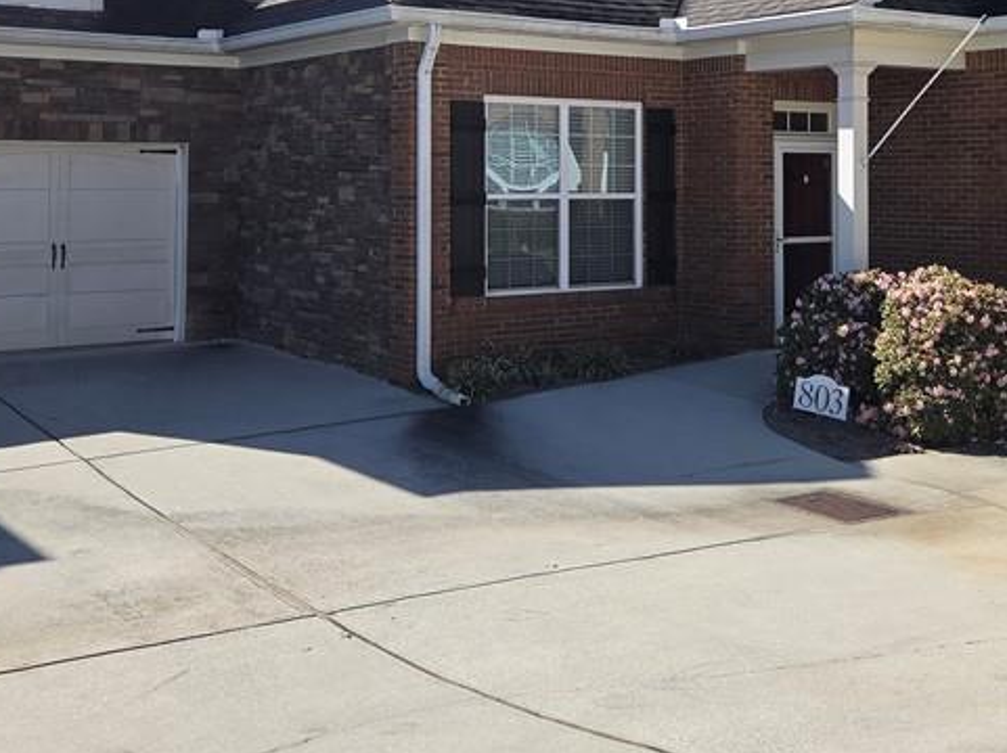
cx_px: 676
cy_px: 188
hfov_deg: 38.5
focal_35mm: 49
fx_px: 1424
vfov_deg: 29.2
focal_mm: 5.4
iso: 80
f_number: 1.8
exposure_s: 1/3935
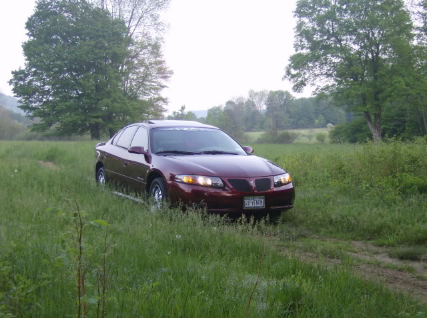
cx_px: 214
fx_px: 566
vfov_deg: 31.4
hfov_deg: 41.3
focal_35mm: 46
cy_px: 159
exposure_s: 1/61.3
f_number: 3.1
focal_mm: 7.7
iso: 200
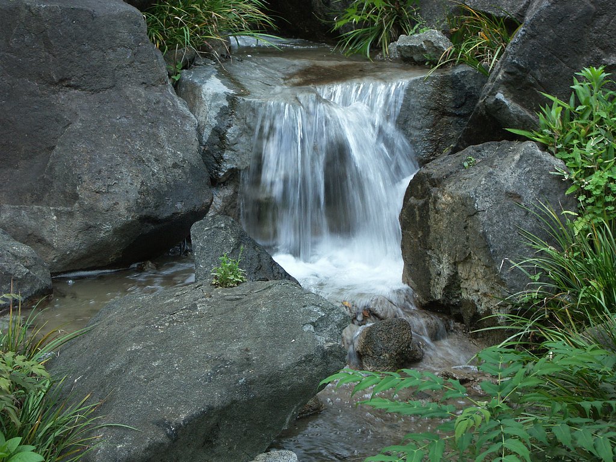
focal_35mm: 91
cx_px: 308
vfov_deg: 16.2
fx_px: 1619
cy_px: 231
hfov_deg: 21.5
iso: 100
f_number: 4.5
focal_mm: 22.57
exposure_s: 1/25
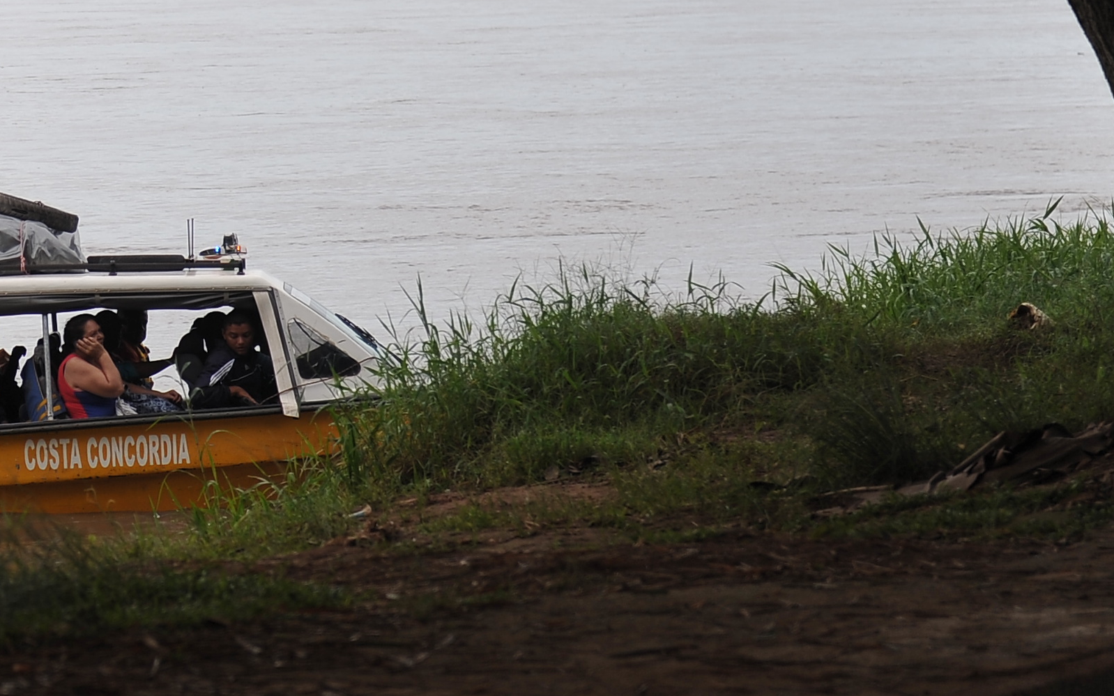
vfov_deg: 7.3
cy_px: -66
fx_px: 5435
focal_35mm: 179
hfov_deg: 11.5
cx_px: -152
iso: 200
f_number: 2.8
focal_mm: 66
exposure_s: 1/800
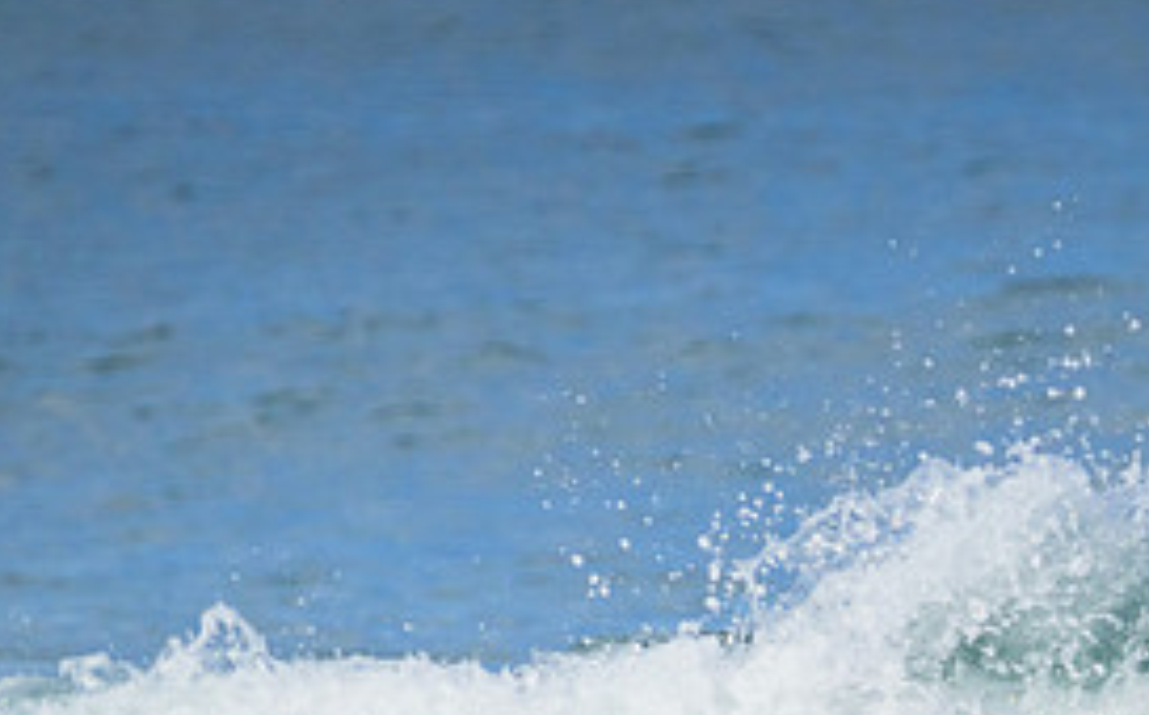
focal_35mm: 1735
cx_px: 1162
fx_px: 54274
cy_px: 784
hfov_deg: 1.2
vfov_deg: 0.8
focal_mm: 800
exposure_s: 1/1250
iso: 2800
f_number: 11
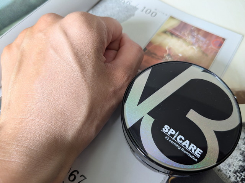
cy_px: 92
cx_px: 122
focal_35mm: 27
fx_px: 191
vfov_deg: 51.4
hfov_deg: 65.3
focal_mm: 4.38
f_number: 1.73
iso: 62
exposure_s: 1/40
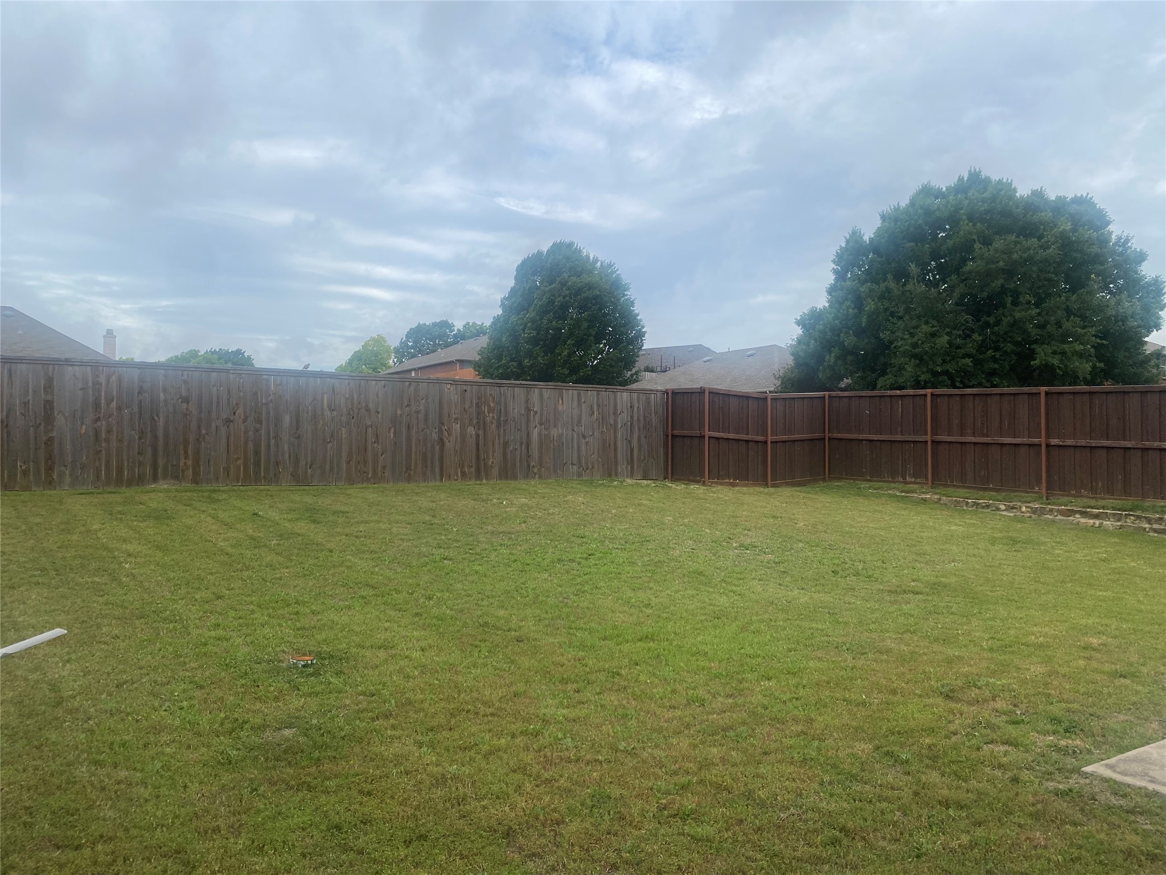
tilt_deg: +2.1
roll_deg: -0.9
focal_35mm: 26
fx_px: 876
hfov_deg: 67.3
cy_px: 438
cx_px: 583
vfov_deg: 53.1
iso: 32
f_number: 1.8
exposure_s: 1/1377
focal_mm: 4.25
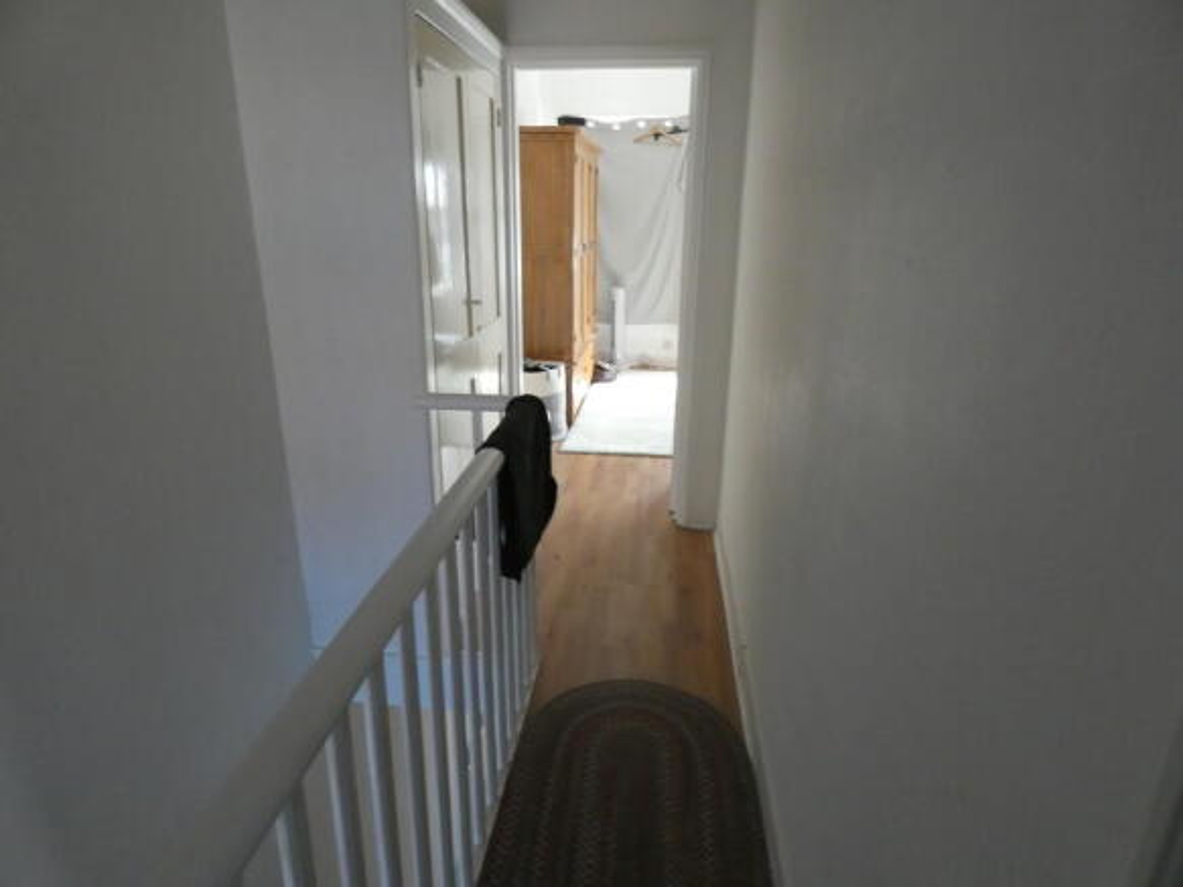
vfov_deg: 66.0
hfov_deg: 81.8
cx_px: 592
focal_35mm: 20
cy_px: 444
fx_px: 683
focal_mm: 3.6
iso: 640
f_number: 2.8
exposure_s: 1/60
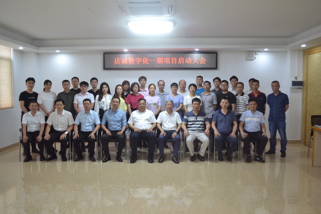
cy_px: 107
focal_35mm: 33
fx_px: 294
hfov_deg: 57.2
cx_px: 160
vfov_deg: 40.0
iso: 640
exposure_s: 1/60
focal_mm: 22
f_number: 3.8
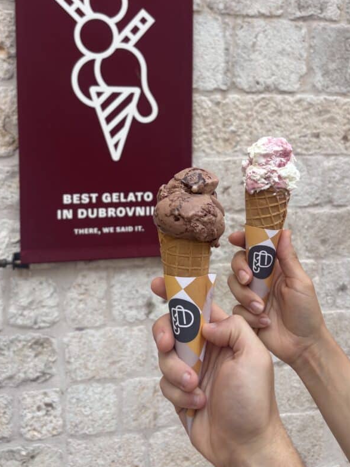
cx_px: 156
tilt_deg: -4.2
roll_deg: -0.9
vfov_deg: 53.4
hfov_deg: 41.7
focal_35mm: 34
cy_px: 176
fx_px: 458
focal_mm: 5.96
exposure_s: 1/100
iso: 64
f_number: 1.6
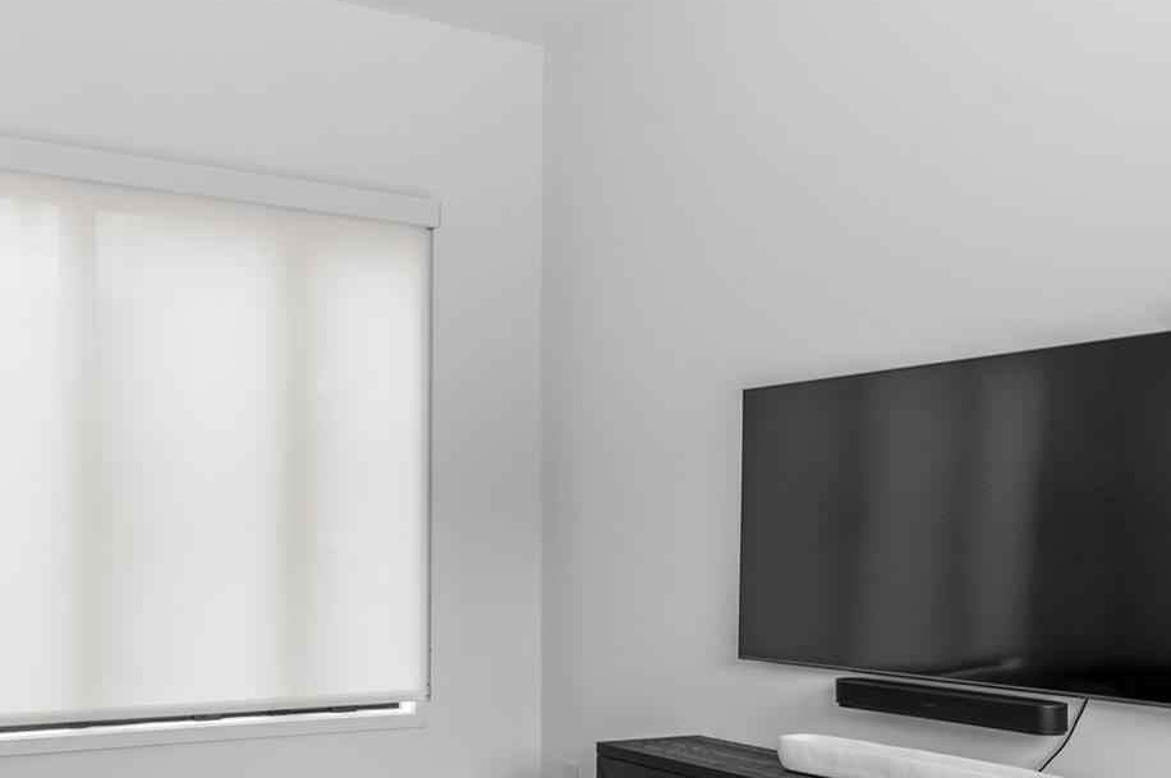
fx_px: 1235
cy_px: 657
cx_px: 337
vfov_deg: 33.6
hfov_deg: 49.3
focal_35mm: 38
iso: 320
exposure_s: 1/40
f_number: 7.1
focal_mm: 17
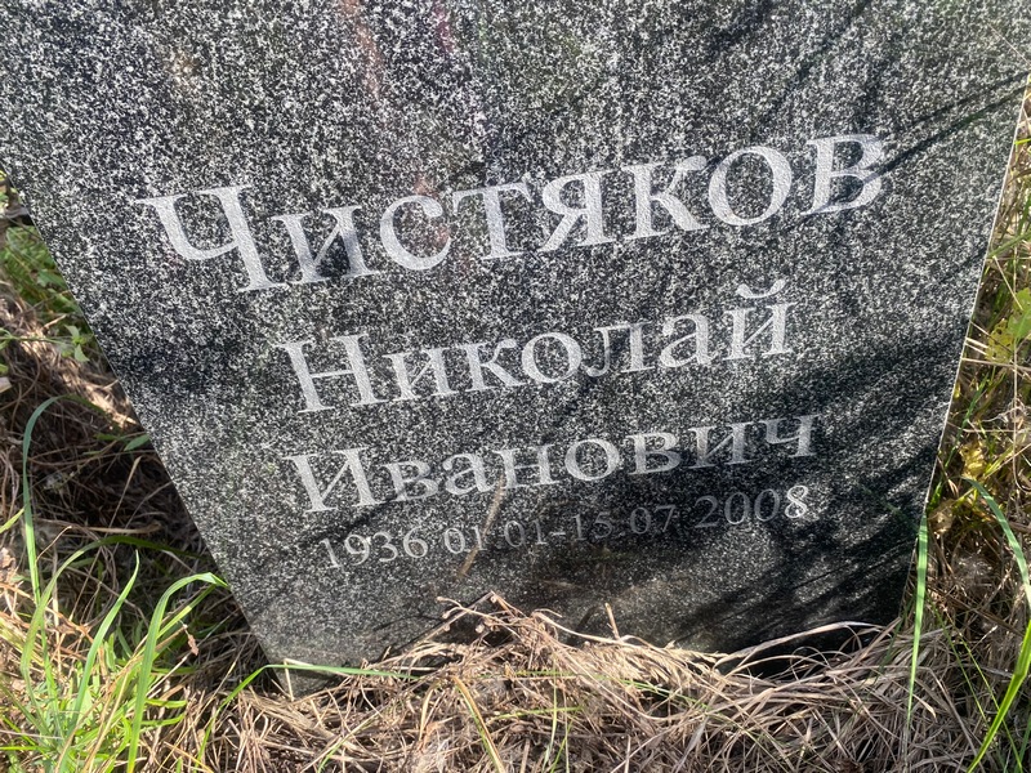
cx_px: 516
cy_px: 386
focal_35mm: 26
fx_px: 774
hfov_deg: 67.3
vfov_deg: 53.1
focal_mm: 4.25
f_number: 1.8
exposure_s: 1/247
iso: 32
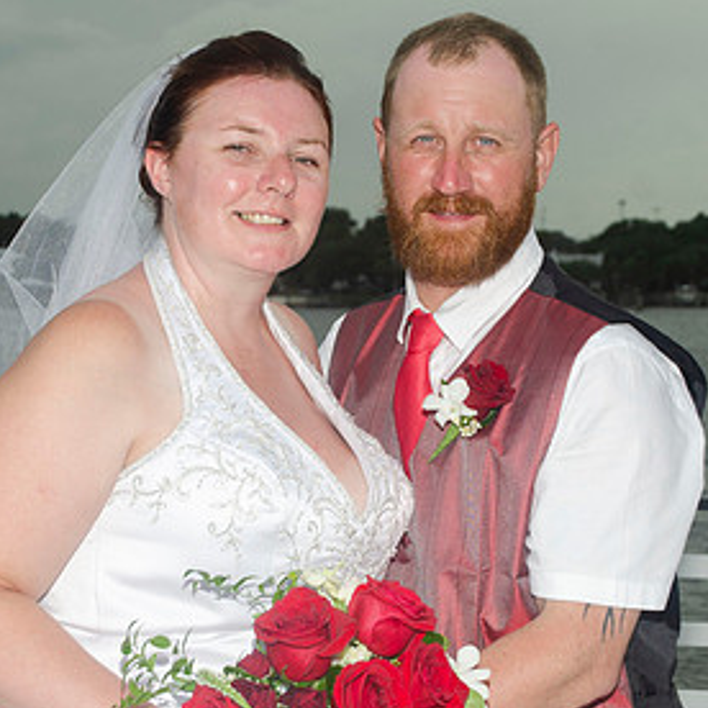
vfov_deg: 15.5
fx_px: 2592
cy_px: 428
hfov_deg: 15.6
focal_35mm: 112
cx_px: 305
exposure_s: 1/250
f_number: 7.1
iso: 100
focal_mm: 40
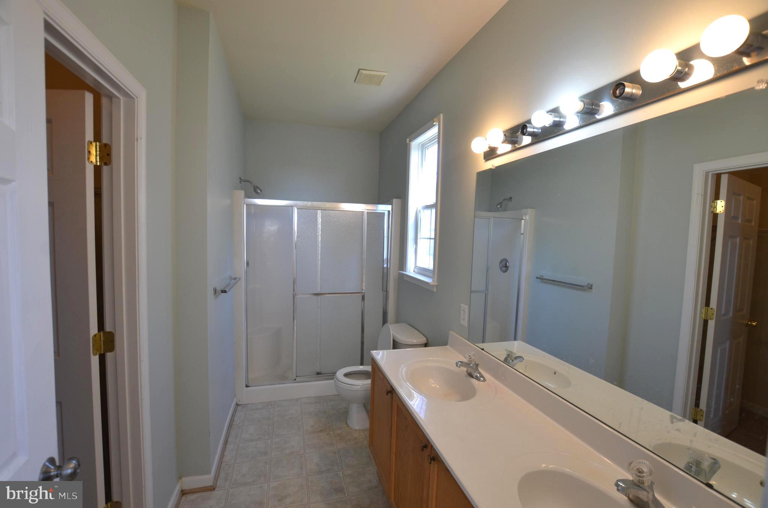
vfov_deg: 77.1
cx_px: 384
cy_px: 254
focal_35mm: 15
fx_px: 319
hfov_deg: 100.5
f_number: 5
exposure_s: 1/100
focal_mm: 10
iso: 400
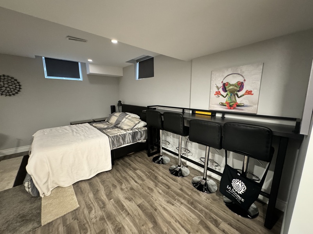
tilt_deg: -9.9
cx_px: 156
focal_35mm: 14
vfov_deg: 85.7
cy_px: 117
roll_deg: +0.0
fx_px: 127
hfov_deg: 102.1
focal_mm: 2.22
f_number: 2.2
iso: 1000
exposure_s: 1/40
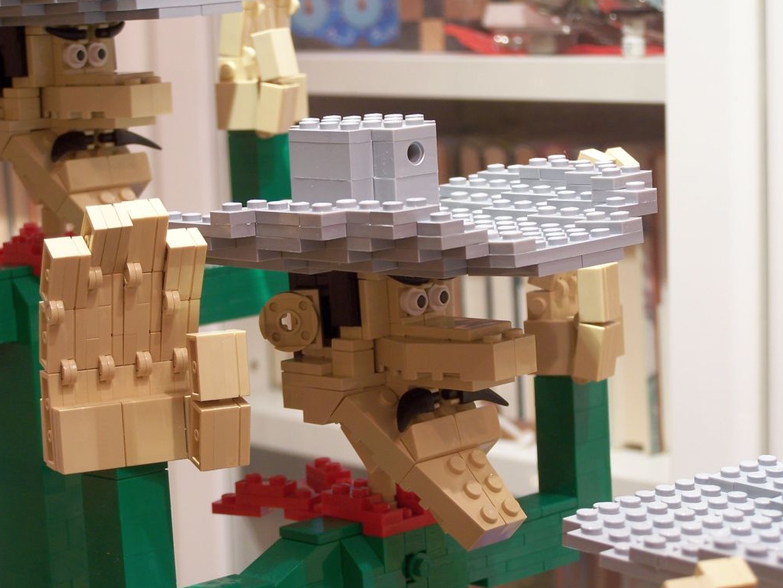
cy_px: 294
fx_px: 2149
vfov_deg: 15.6
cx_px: 392
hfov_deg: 20.6
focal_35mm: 95
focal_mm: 15.6
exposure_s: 1/3
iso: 80
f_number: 3.2
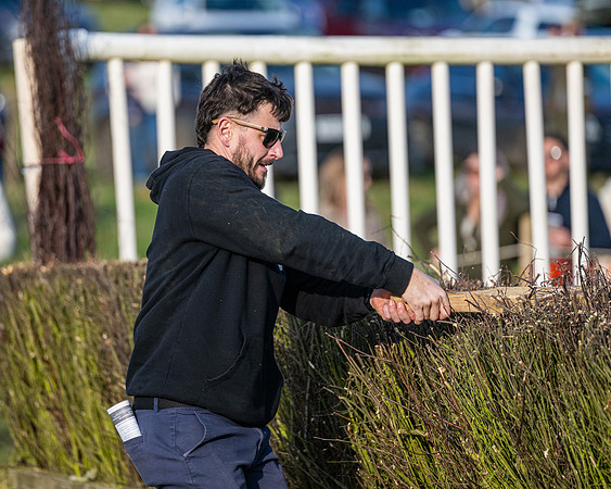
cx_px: 254
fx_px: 5182
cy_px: 184
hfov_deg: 6.7
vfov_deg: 5.4
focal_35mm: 287
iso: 400
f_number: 2.8
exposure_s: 1/5000
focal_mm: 200
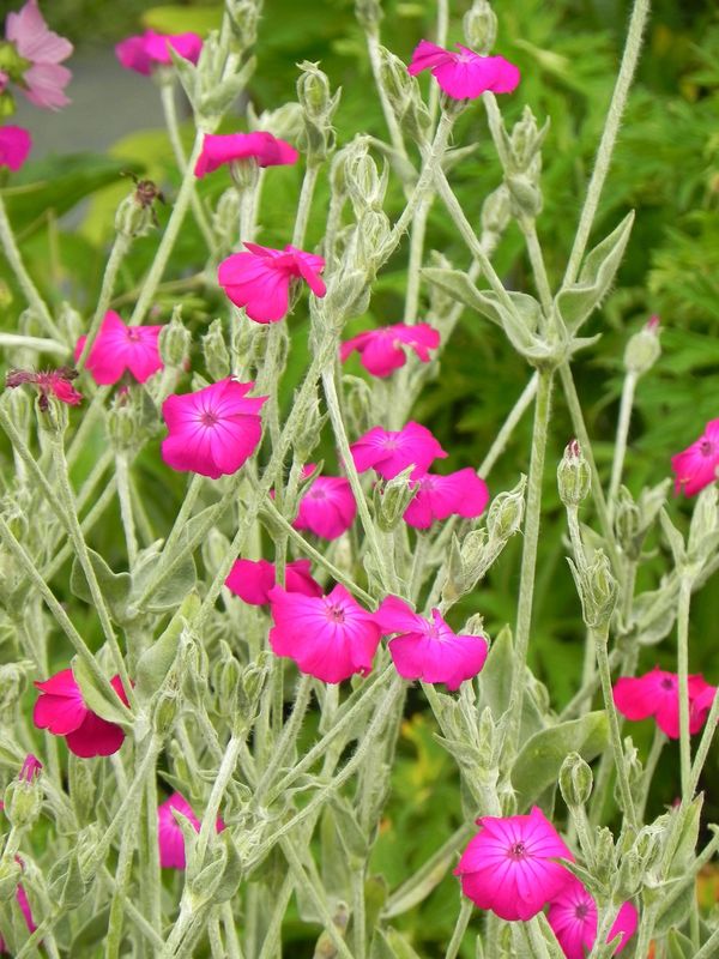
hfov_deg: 5.1
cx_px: 360
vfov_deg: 6.8
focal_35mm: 291
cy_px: 480
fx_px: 8059
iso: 160
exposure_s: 1/500
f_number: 5
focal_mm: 51.8
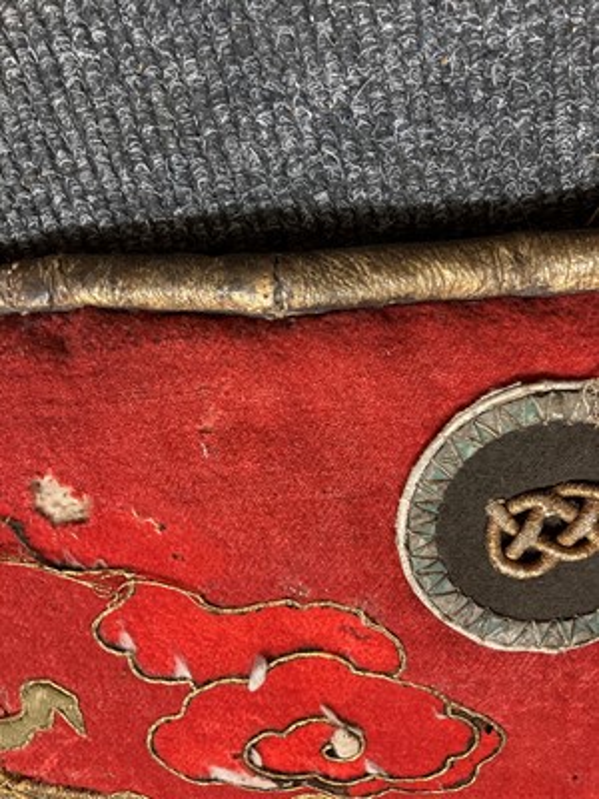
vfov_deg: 63.4
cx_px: 300
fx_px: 646
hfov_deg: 49.7
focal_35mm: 28
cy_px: 400
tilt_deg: -60.8
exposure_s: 1/33
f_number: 1.8
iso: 250
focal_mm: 3.99
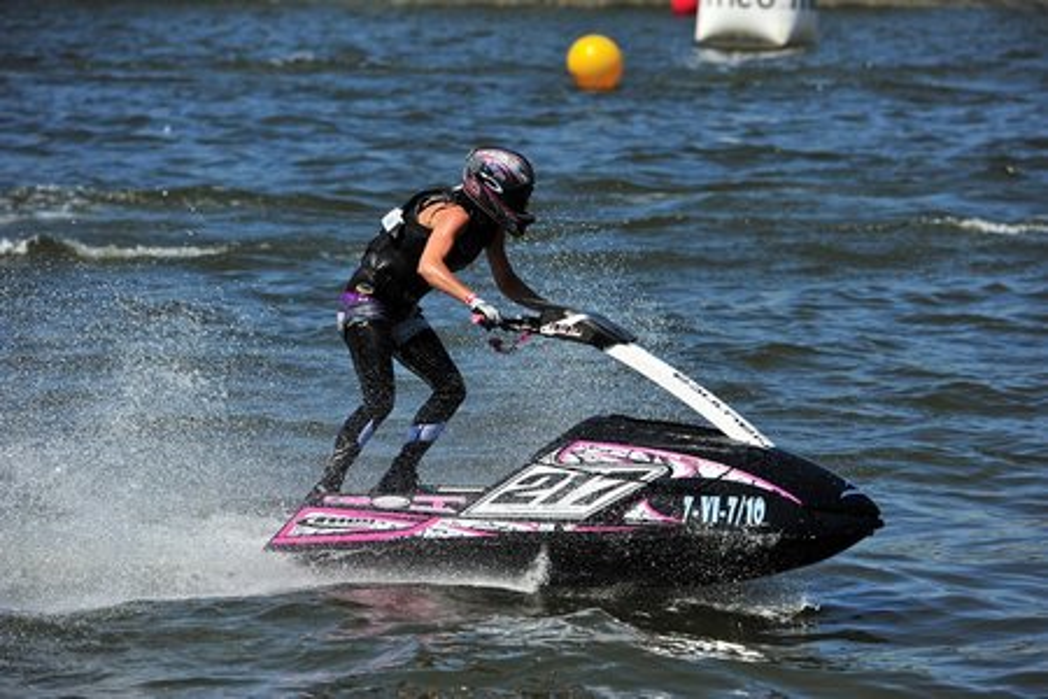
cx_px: 524
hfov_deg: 12.5
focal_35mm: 165
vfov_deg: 8.3
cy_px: 350
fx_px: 4803
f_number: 5.6
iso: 200
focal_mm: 165
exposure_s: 1/2000
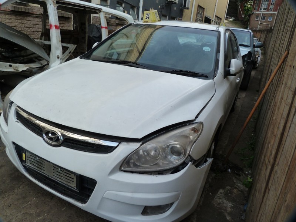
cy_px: 111
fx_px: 214
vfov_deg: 54.9
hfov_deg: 69.4
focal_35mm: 25
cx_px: 148
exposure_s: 1/200
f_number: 4
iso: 125
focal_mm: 4.5
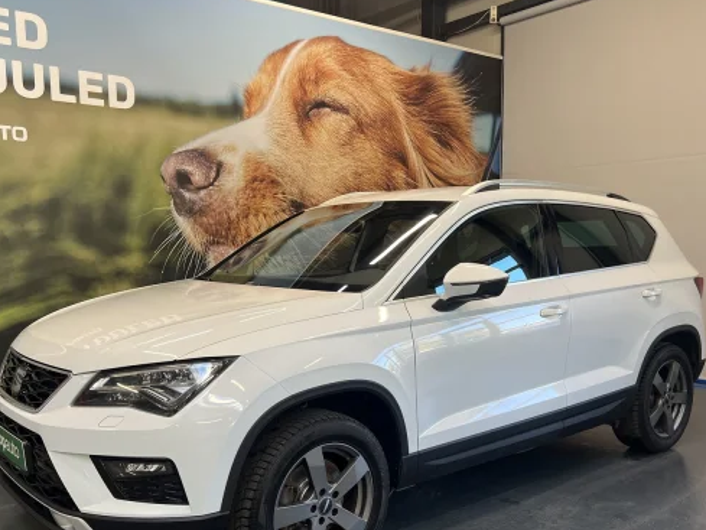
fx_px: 694
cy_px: 325
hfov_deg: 53.9
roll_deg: +0.7
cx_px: 338
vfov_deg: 41.6
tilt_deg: -6.8
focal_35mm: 34
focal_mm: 5.7
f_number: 1.5
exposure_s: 1/121
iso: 64
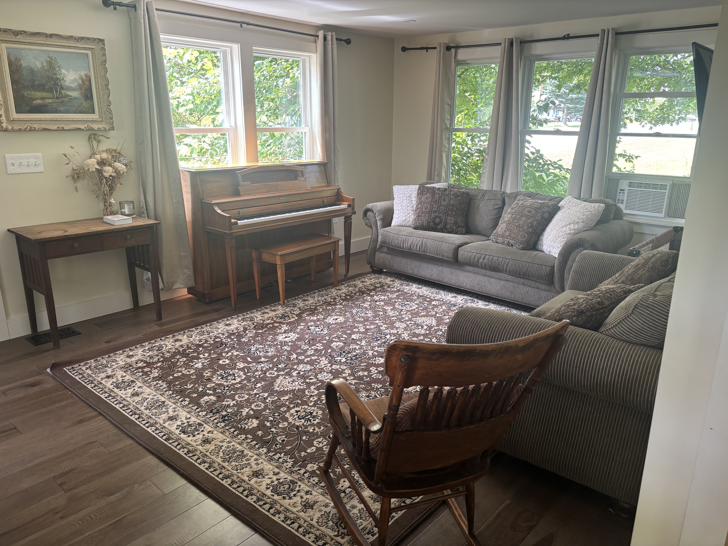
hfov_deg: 67.3
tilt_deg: -17.5
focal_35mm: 26
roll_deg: -0.6
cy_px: 273
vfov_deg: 53.1
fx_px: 547
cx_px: 364
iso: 125
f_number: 1.6
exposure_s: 1/94
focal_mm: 5.96
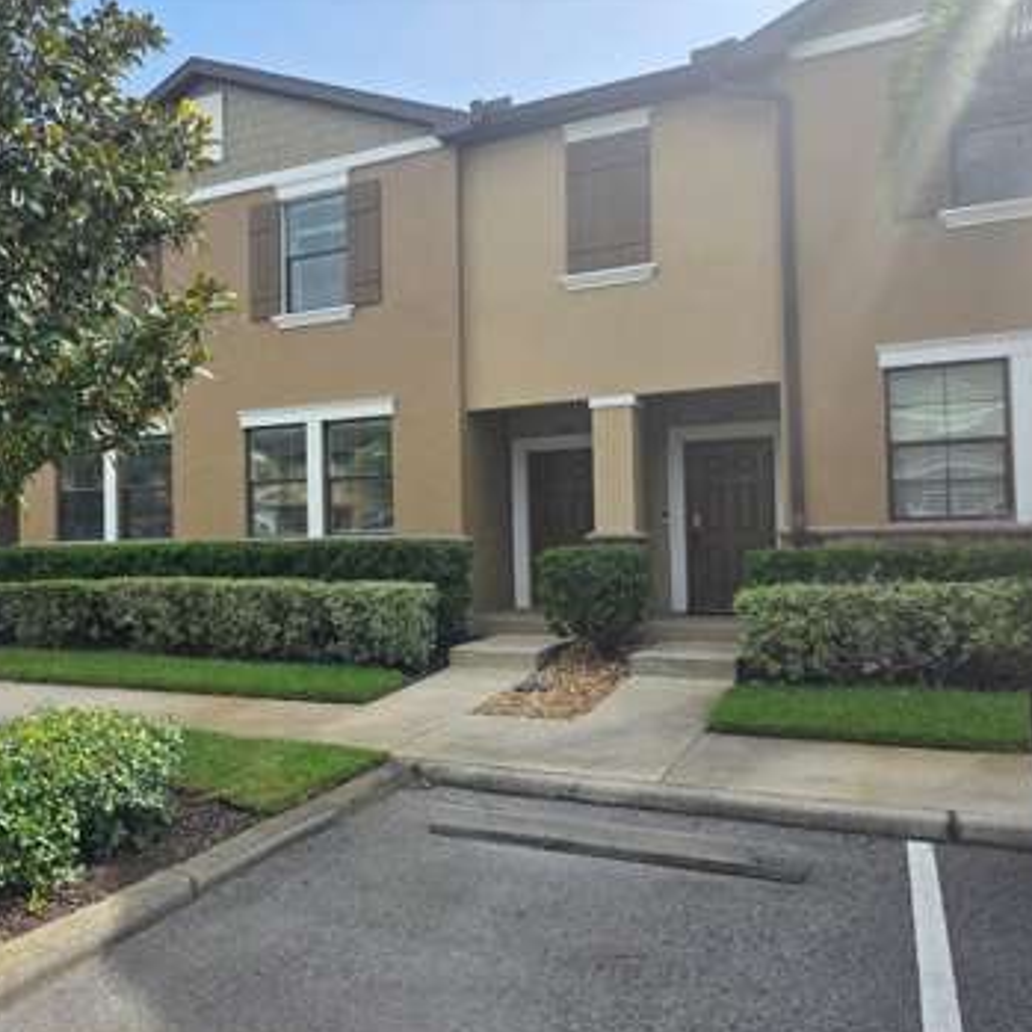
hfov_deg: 56.2
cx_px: 355
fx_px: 944
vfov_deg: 57.3
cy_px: 515
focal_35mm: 28
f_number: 1.7
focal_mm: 6.3
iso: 80
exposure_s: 1/3255
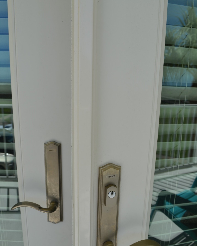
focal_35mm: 31
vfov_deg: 56.8
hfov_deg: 47.1
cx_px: 100
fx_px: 226
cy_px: 146
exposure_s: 1/200
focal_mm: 18
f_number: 7.1
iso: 100
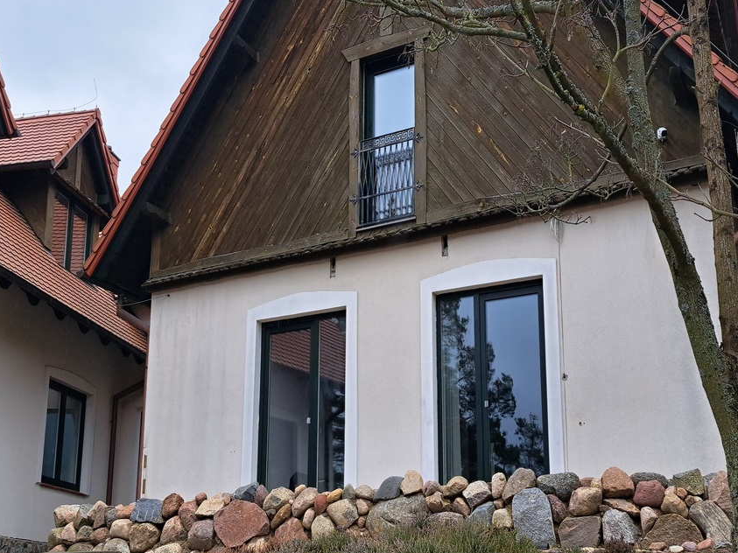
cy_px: 325
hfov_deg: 45.8
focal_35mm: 41
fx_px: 874
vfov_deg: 35.0
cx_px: 360
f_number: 1.8
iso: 50
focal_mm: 5.23
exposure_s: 1/306
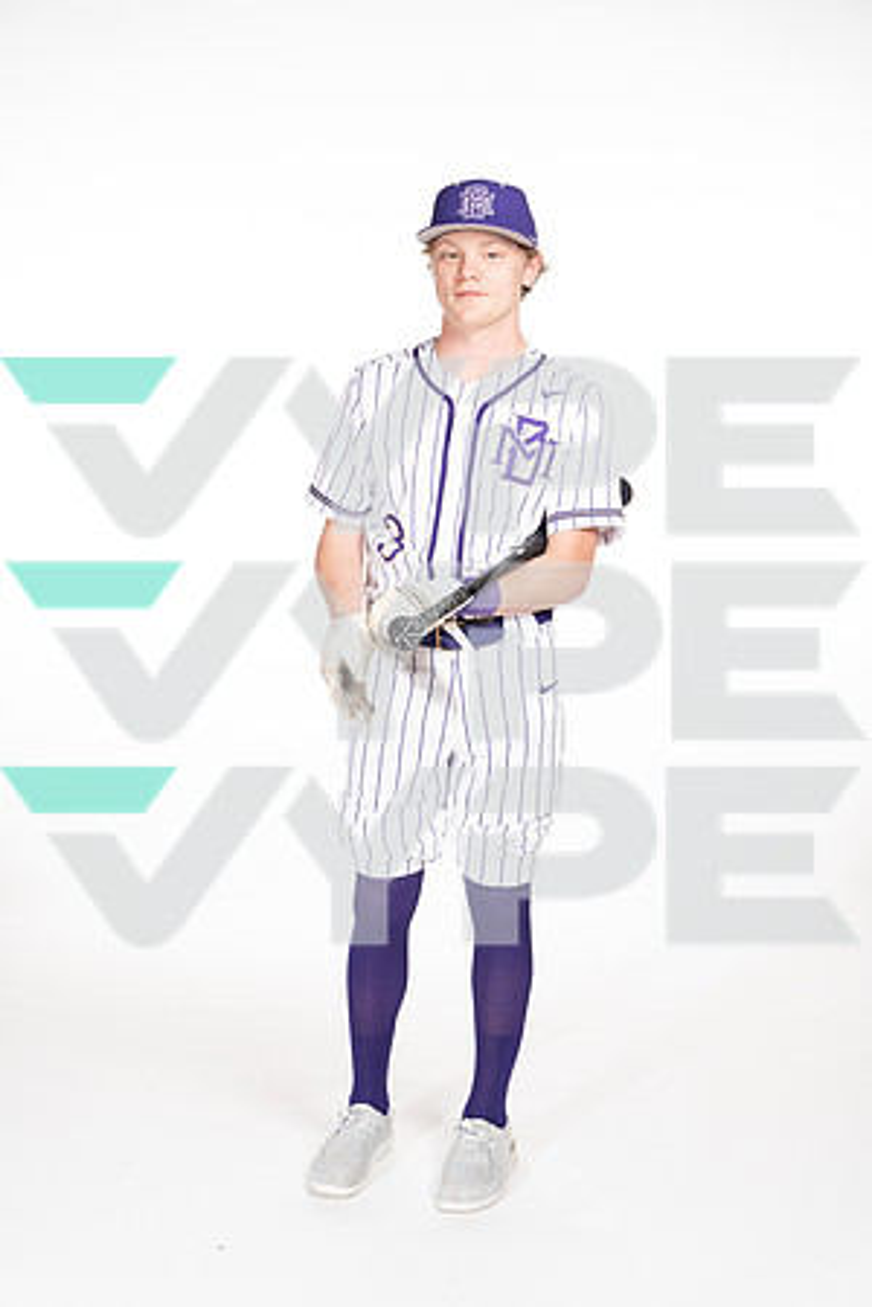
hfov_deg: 27.0
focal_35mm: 50
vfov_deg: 39.6
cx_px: 436
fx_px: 1817
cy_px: 654
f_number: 5.6
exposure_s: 1/250
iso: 250
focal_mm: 50
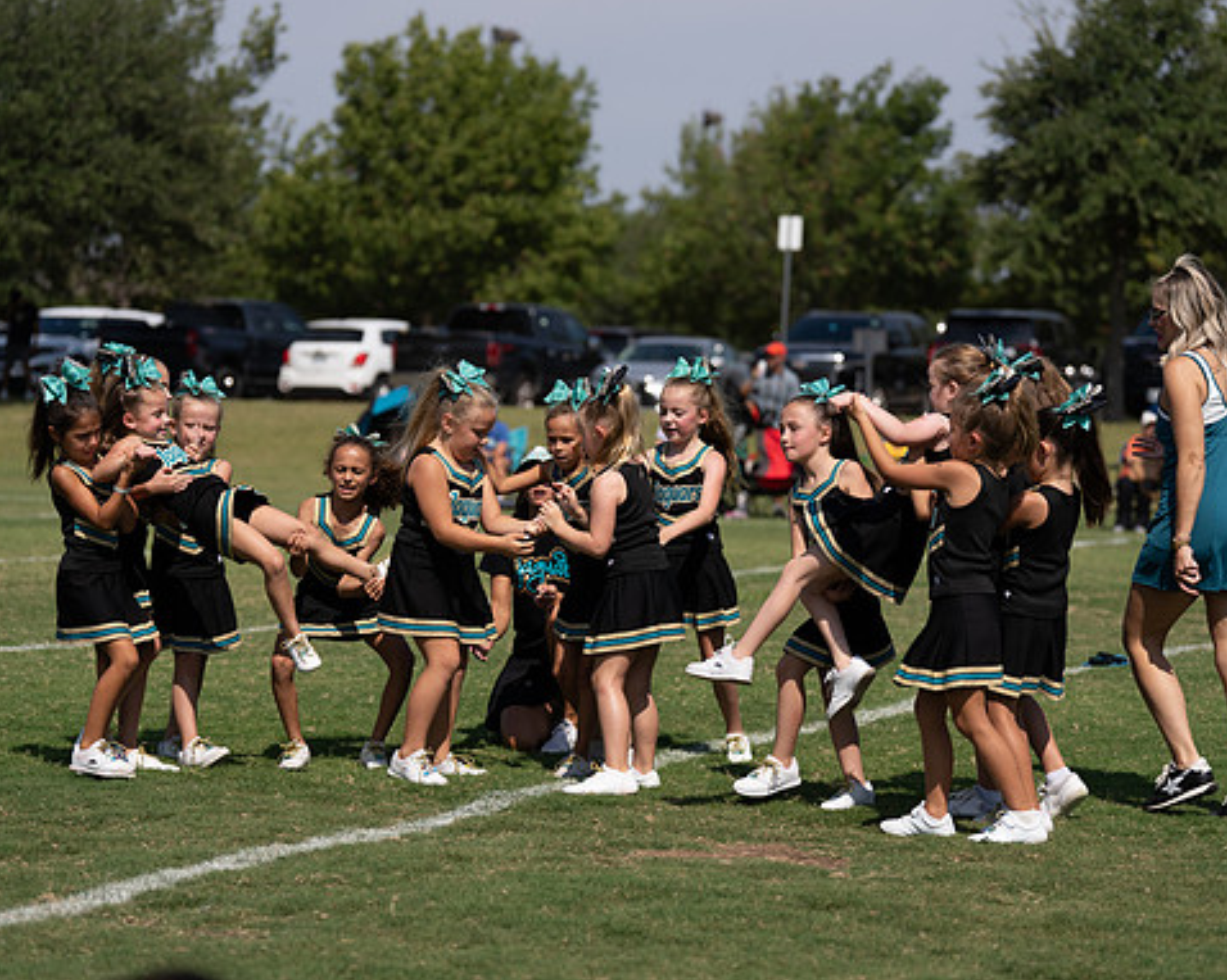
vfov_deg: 13.5
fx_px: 4138
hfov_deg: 16.9
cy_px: 491
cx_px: 588
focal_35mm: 114
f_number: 2.8
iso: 100
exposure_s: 1/3200
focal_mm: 100
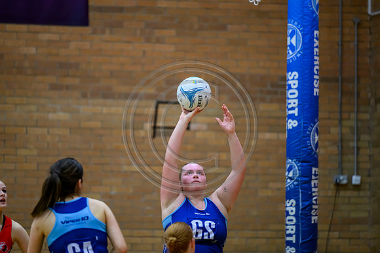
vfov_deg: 6.9
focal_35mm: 200
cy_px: 126
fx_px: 2112
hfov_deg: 10.3
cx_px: 190
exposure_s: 1/1000
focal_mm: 200
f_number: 2.8
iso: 5000
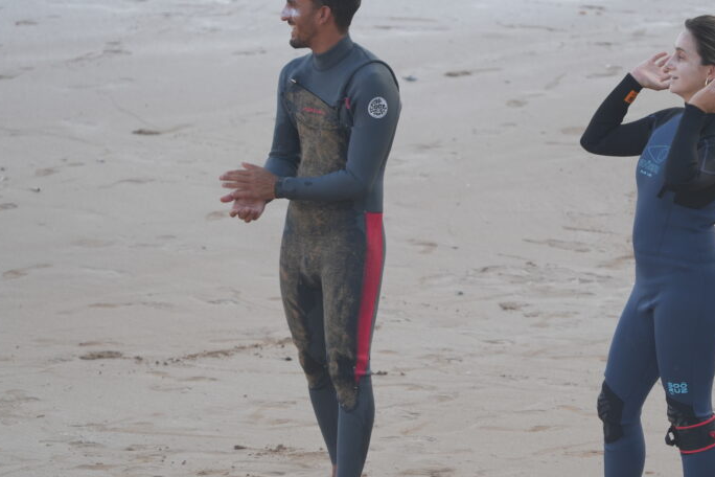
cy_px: 248
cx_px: 522
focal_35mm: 599
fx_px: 11896
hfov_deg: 3.4
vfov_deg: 2.3
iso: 400
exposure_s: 1/500
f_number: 6.3
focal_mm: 400
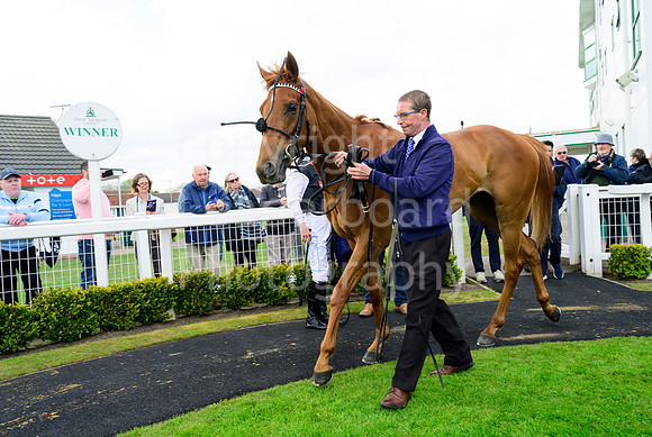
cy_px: 222
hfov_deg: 61.7
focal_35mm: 30
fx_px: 546
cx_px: 332
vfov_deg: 43.6
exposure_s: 1/250
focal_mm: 24
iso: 400
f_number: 7.1
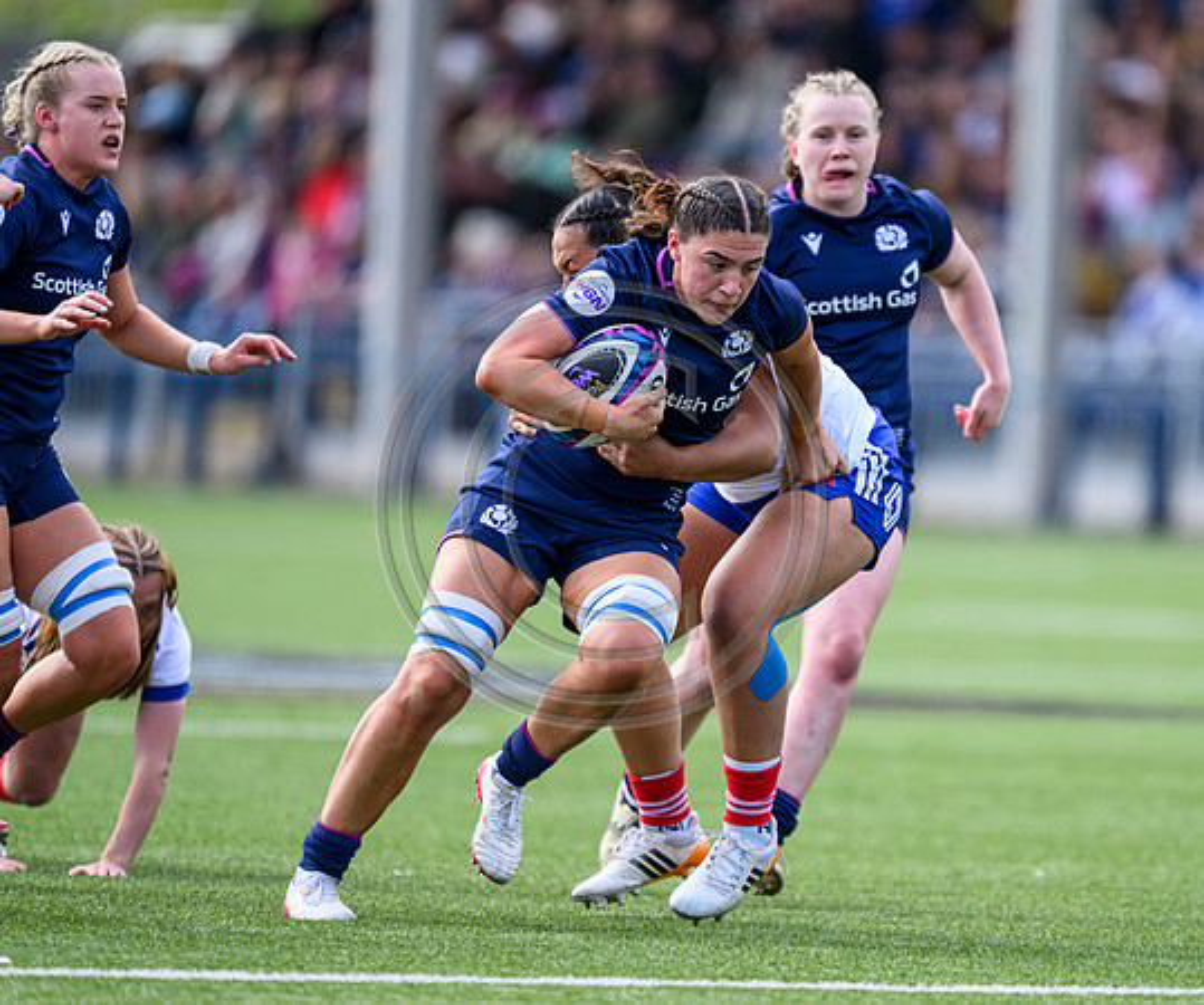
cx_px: 754
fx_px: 23453
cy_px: 502
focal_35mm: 647
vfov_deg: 2.5
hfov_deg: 2.9
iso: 500
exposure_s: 1/1250
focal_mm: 560
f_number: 4
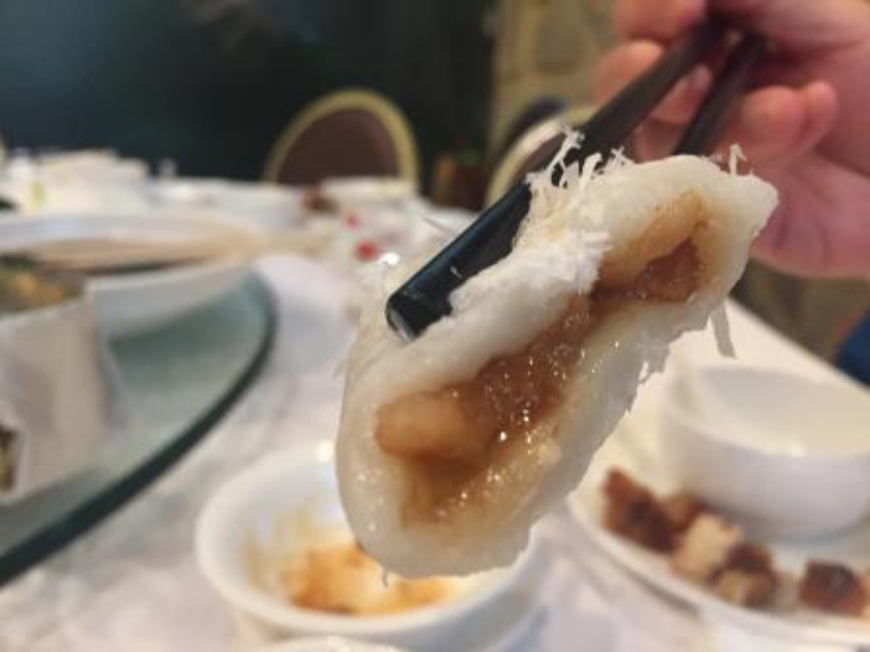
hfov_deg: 61.7
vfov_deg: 48.2
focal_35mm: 29
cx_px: 435
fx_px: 729
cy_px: 326
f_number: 2.2
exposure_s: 1/33
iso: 250
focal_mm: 4.15
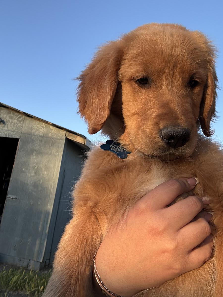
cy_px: 148
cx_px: 112
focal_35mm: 30
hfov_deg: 46.8
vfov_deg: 60.0
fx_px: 258
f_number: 1.9
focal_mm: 2.69
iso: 25
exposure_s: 1/276
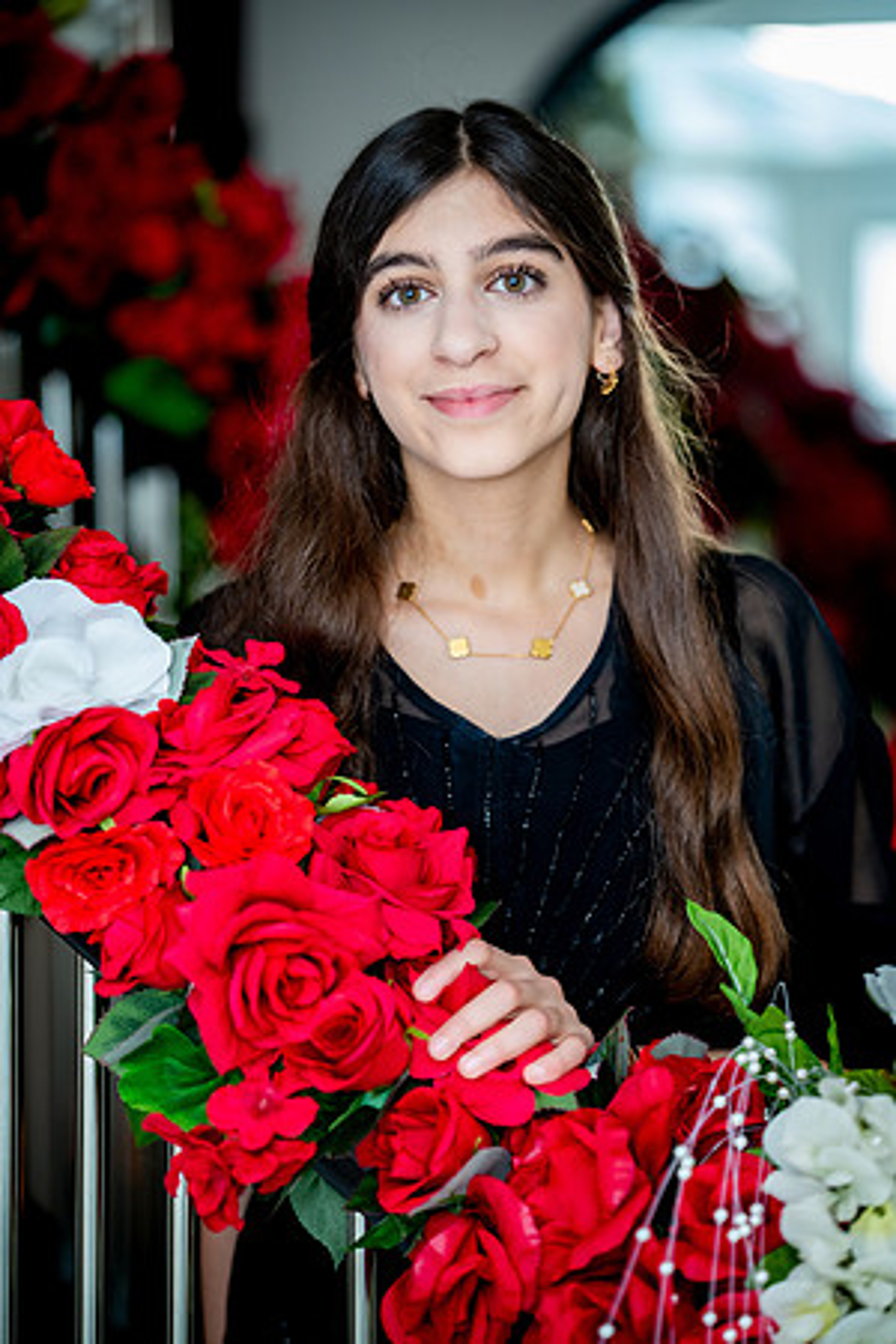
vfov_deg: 21.0
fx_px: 3621
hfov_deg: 14.1
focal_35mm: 97
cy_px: 672
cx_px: 448
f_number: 2
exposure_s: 1/200
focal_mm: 97
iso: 800
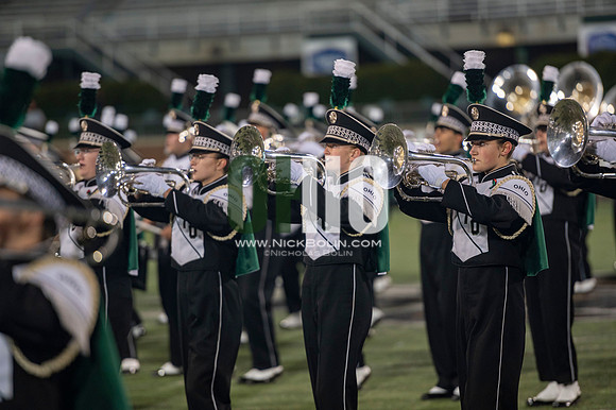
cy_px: 205
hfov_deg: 10.3
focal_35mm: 200
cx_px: 308
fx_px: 3420
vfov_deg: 6.9
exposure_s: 1/500
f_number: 2.8
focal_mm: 200
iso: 1000
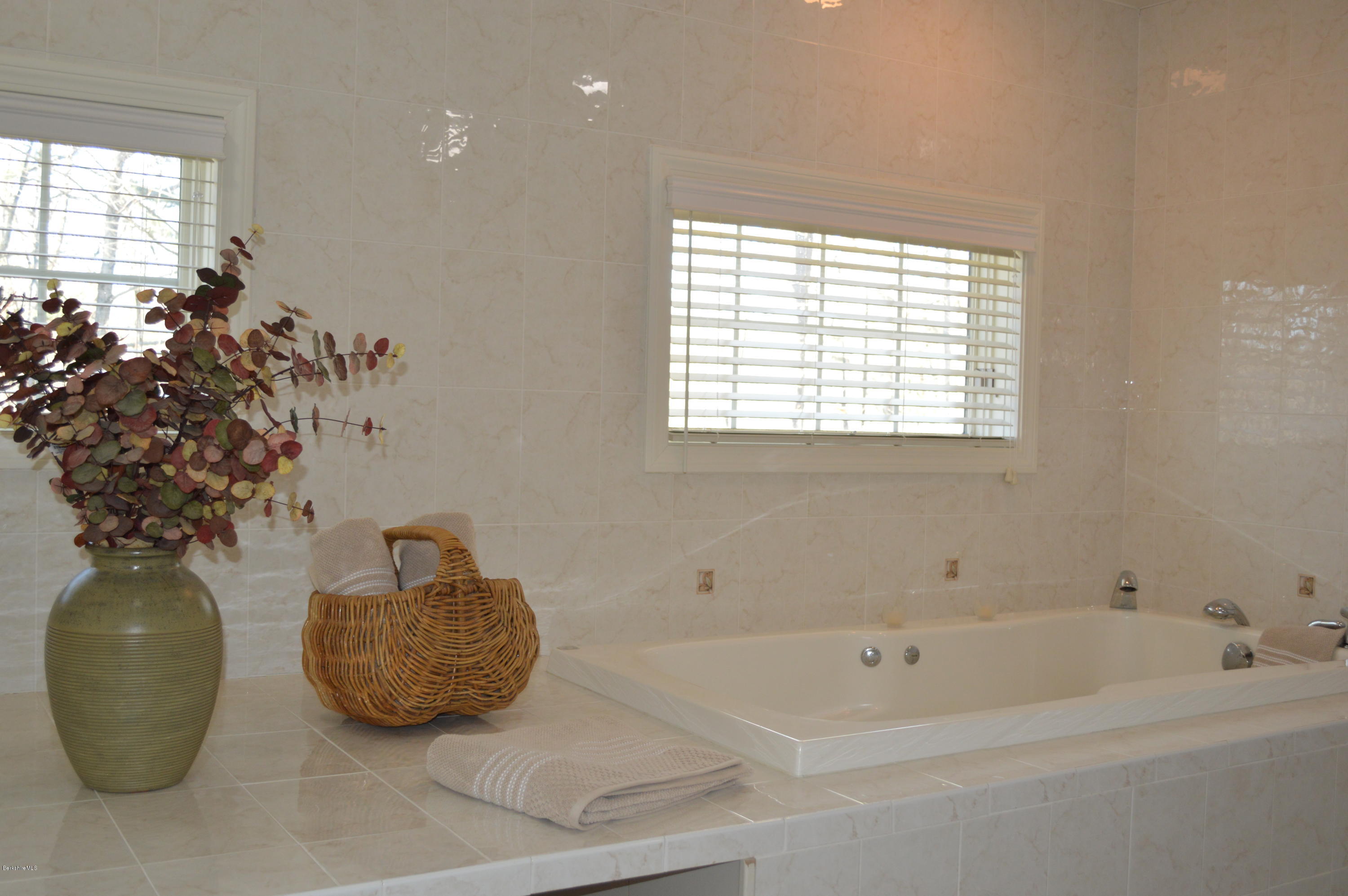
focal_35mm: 36
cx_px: 674
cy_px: 448
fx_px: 1347
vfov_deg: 36.8
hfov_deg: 53.2
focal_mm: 24
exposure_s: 1/60
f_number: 4
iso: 450
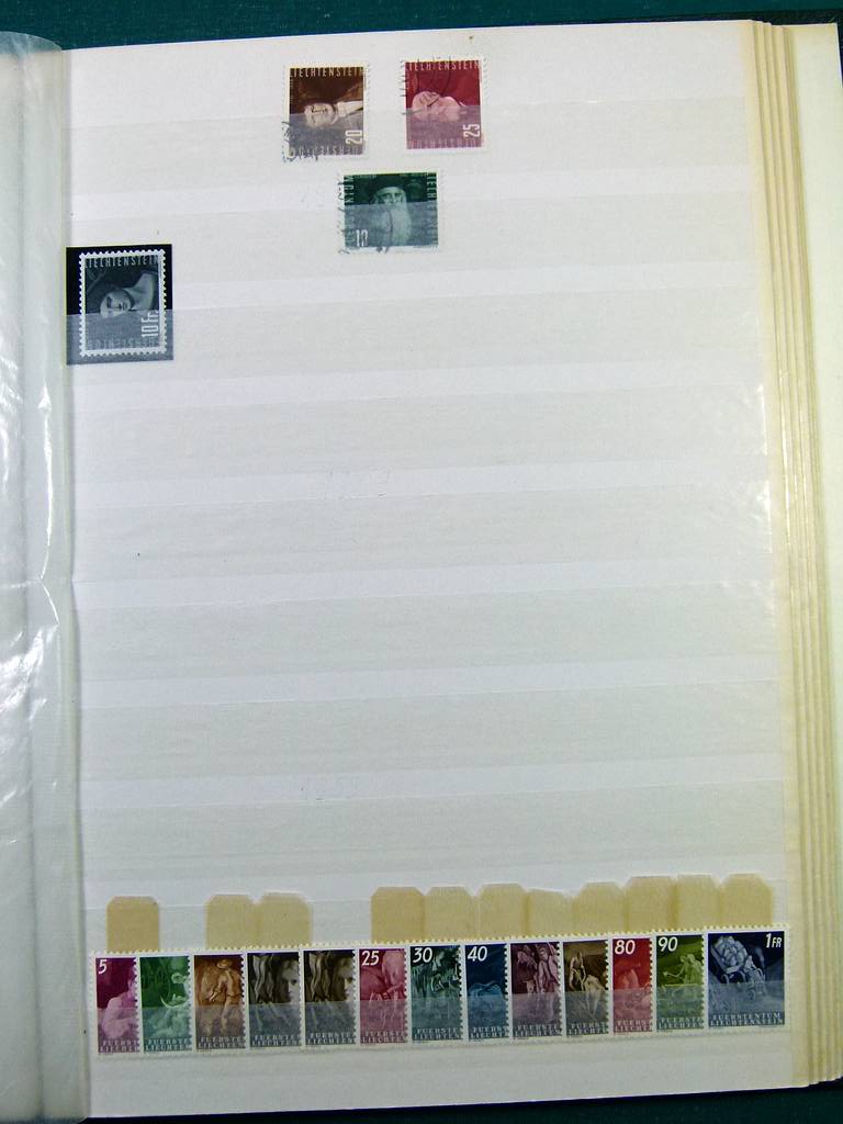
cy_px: 562
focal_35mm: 34
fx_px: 1104
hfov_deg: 41.8
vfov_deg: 54.0
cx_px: 422
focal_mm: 6.1
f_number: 4
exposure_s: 1/160
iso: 100
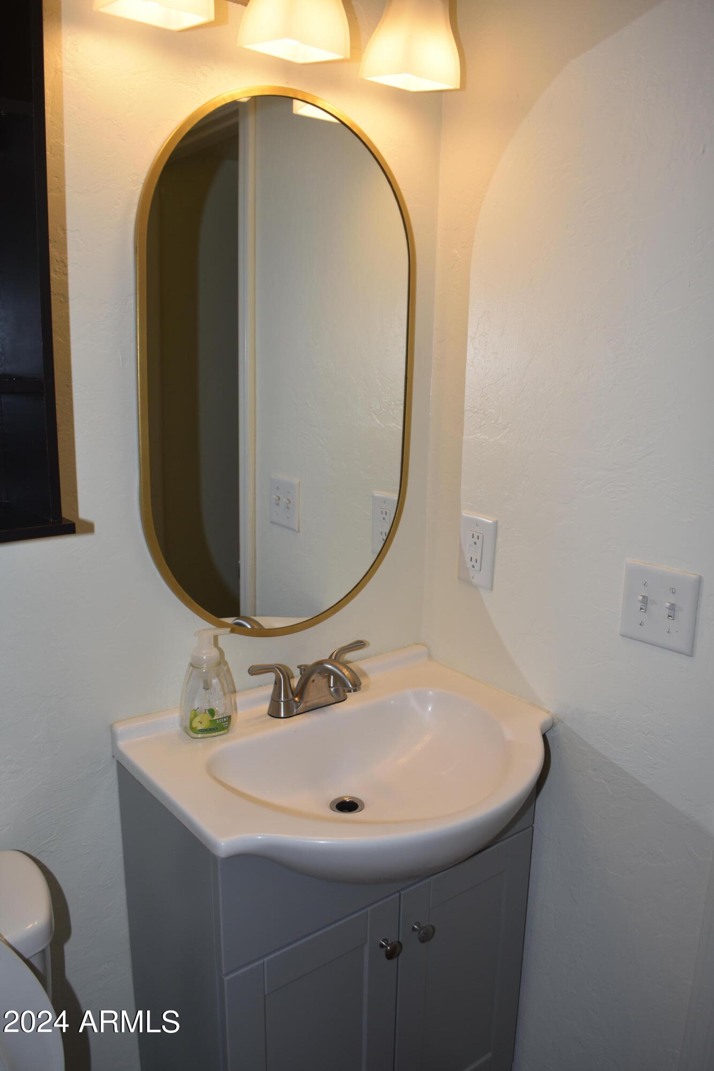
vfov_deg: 67.4
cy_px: 536
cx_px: 357
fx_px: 803
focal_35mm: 27
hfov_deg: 47.9
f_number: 5.6
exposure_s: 1/125
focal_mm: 18
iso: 125
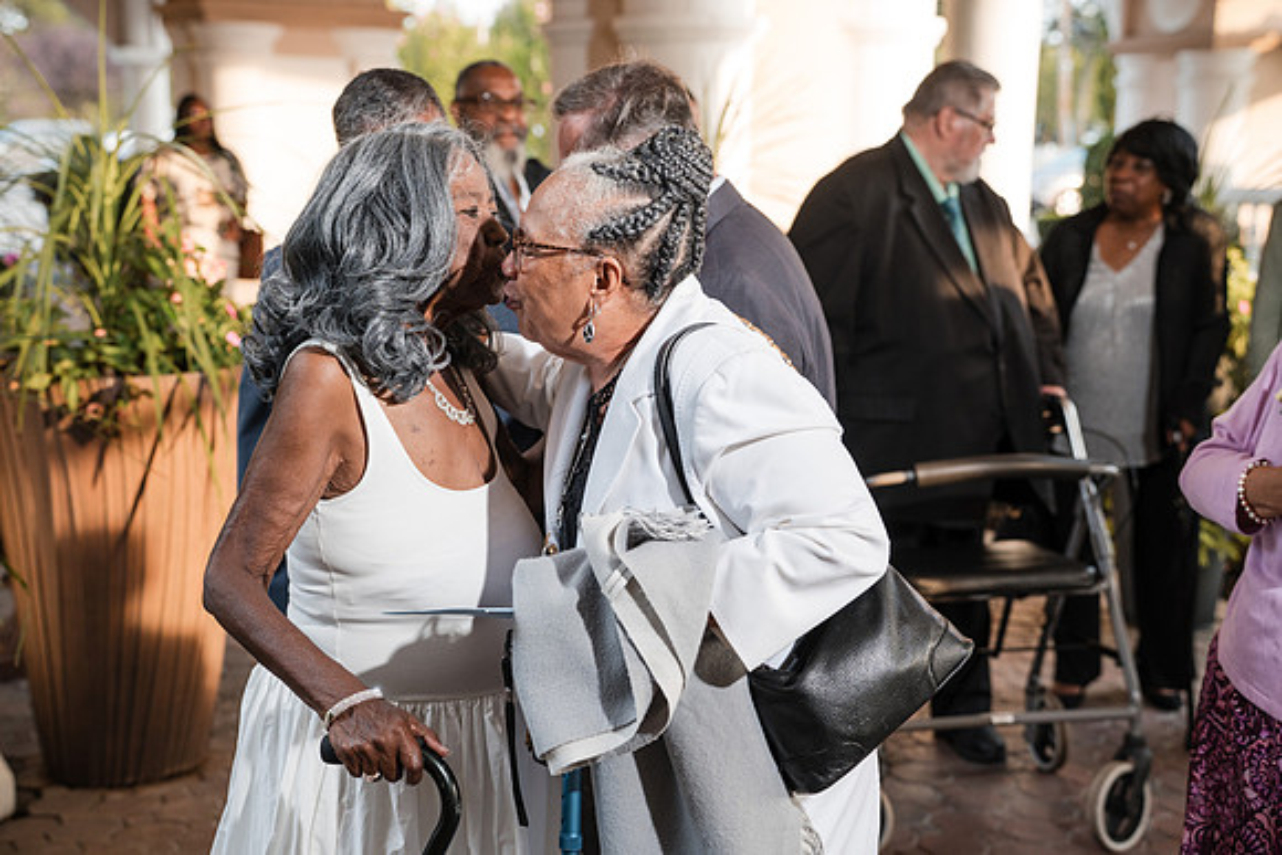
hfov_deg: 35.6
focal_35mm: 56
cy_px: 428
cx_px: 641
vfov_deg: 24.2
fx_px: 1995
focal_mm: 56
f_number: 4
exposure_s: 1/250
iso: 640
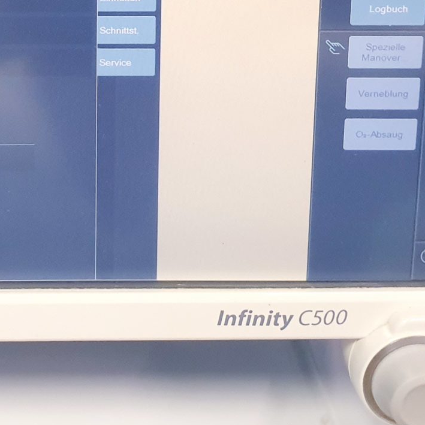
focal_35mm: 83
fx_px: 1153
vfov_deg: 20.1
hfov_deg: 20.6
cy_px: -23
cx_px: 76
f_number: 2.4
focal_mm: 4.3
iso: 320
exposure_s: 1/50
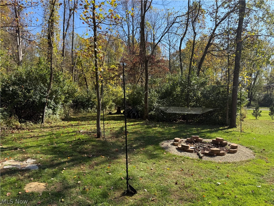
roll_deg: +2.4
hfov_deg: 71.6
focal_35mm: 24
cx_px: 137
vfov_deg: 56.8
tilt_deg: -3.7
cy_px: 103
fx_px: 190
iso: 80
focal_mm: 6.76
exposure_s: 1/1949
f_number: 1.78
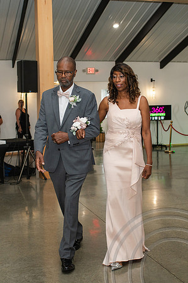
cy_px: 141
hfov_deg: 25.4
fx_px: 416
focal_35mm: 53
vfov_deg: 37.5
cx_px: 80
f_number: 3.2
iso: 800
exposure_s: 1/200
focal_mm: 35
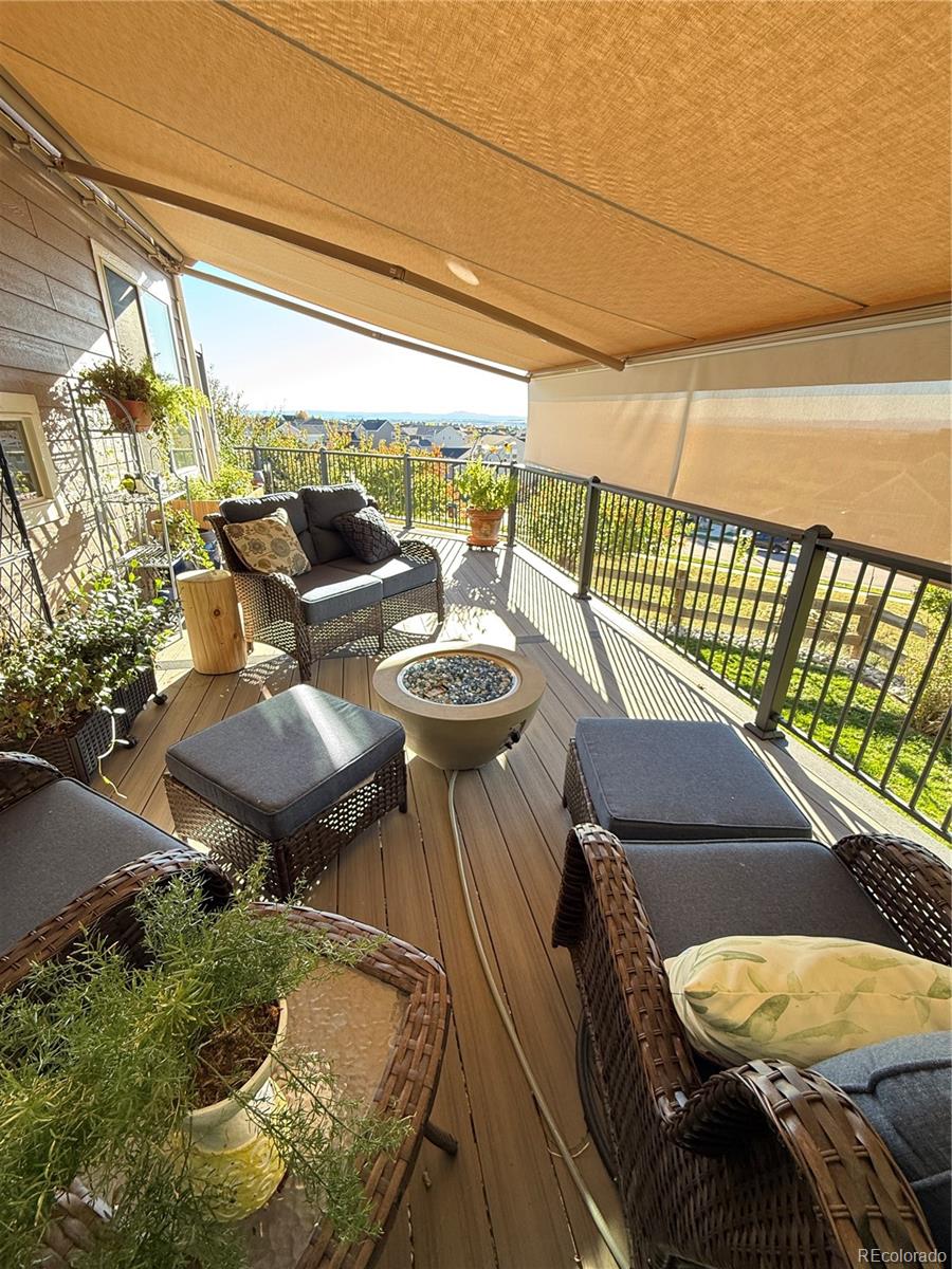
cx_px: 476
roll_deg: -0.3
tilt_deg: -22.1
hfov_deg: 85.7
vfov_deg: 102.1
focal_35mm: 14
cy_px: 634
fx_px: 513
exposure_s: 1/99
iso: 100
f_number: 2.2
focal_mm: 2.22
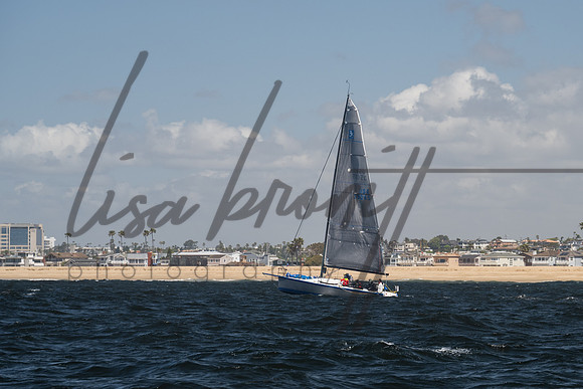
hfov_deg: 10.3
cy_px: 219
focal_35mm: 199
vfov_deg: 6.9
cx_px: 427
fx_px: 3229
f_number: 6.3
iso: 100
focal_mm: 120
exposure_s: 1/250
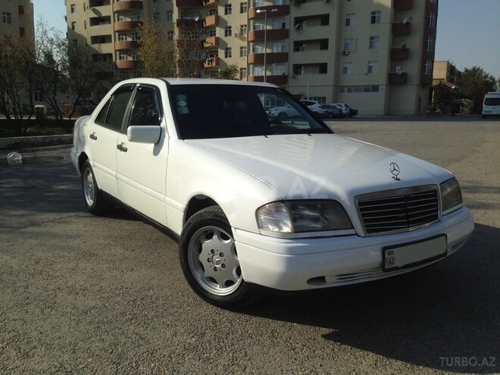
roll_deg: -1.6
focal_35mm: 33
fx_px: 477
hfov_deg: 55.4
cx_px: 250
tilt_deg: -9.2
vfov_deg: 42.9
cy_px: 188
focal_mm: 4.12
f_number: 2.4
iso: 50
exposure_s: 1/2857
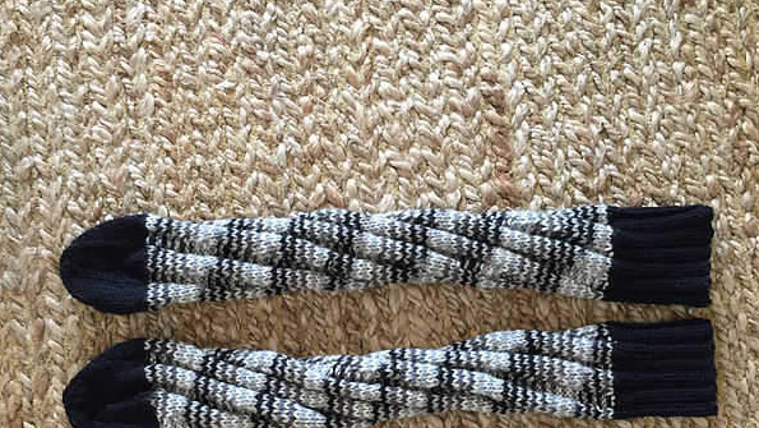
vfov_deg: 34.2
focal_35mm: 34
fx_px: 684
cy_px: 299
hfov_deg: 58.0
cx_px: 389
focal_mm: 4.15
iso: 100
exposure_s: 1/30
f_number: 2.2
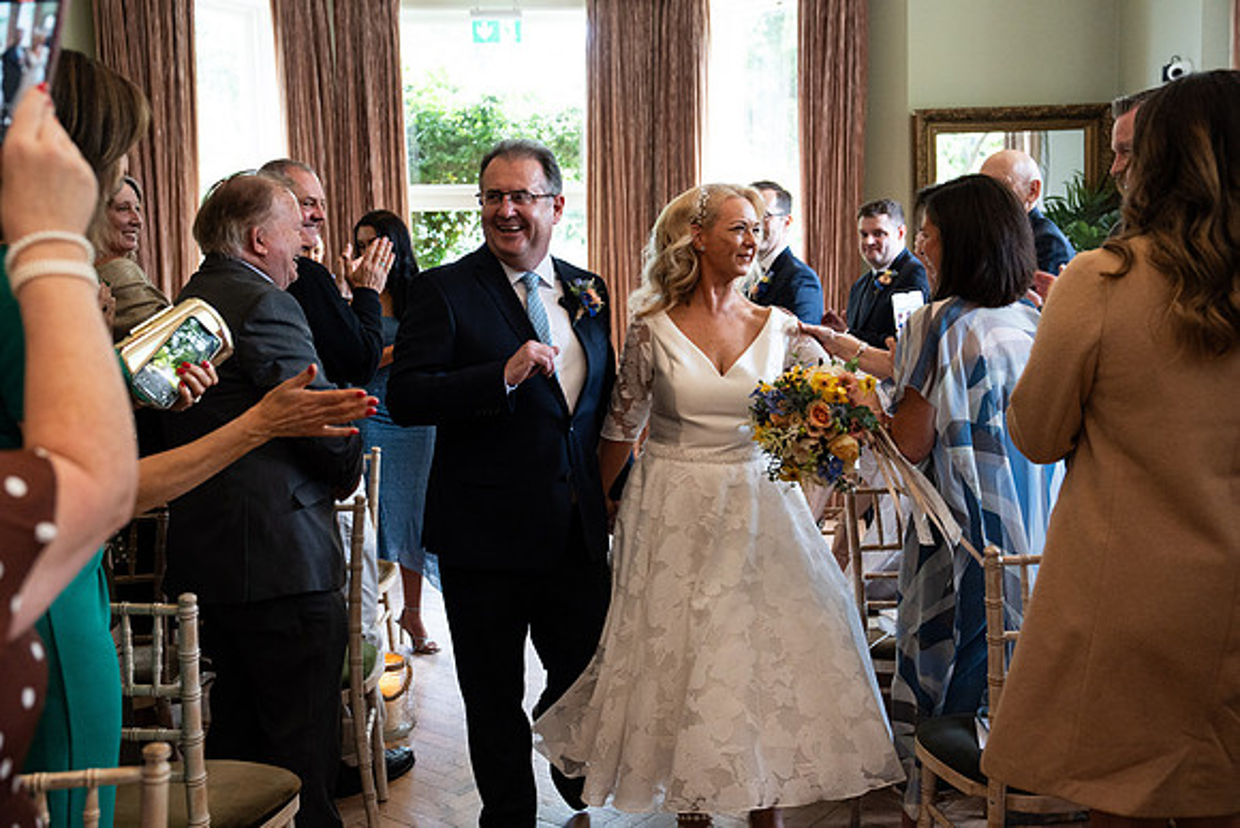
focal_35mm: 34
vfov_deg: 38.9
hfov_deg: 55.8
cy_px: 414
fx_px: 1171
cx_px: 620
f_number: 3.5
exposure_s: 1/200
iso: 3200
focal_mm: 34
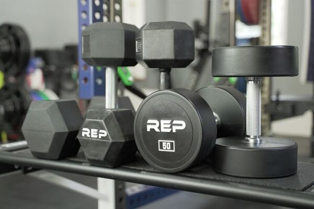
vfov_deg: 26.5
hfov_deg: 38.9
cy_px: 104
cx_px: 157
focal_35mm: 51
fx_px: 445
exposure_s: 1/20
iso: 200
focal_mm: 51
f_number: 2.8
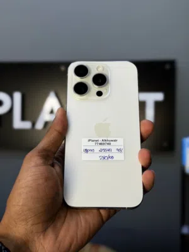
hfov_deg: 30.3
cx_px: 94
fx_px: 349
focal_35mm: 48
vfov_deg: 39.7
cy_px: 126
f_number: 1.78
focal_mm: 6.76
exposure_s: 1/100
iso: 50
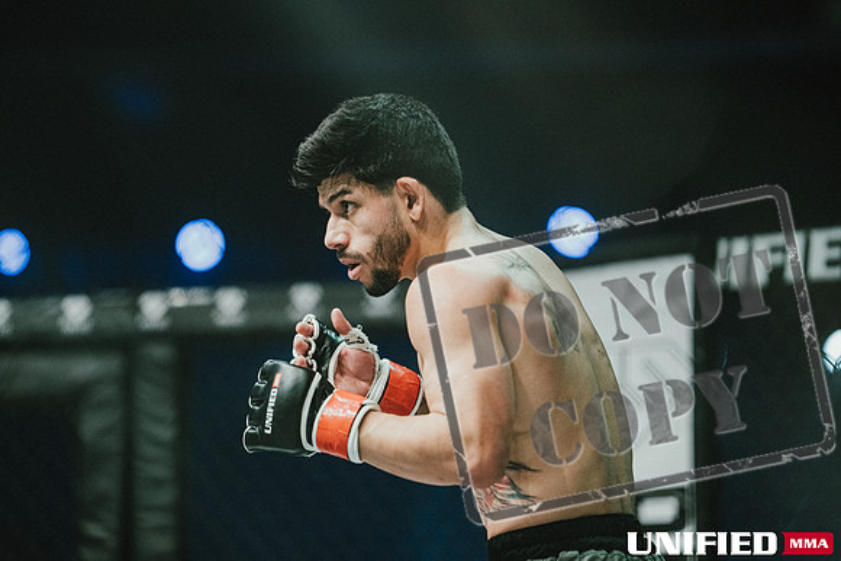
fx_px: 3791
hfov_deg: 12.7
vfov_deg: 8.5
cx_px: 420
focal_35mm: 162
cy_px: 280
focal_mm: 150
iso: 3200
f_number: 2
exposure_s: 1/1250
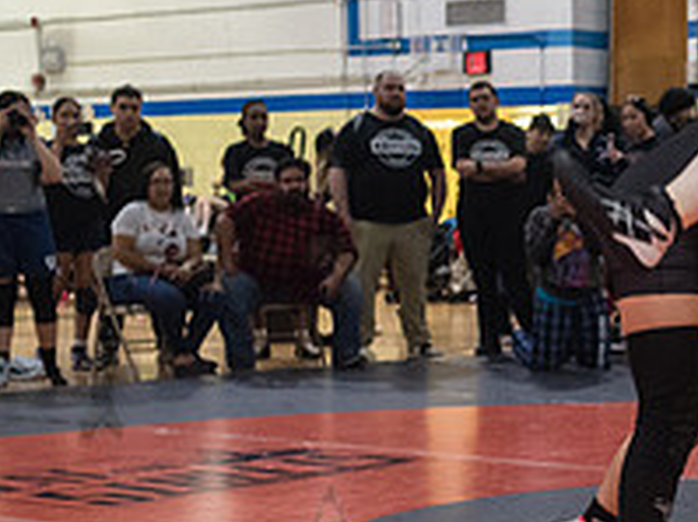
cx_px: 779
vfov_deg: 14.9
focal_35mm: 99
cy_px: 377
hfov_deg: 19.0
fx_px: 1995
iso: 5000
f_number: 3.2
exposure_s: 1/400
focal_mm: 35
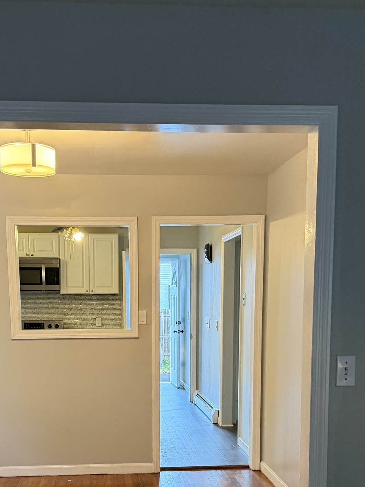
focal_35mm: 48
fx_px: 675
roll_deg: -0.8
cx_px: 147
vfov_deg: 38.2
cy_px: 391
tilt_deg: -7.5
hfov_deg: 30.2
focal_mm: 6.76
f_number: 1.78
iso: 400
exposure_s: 1/60
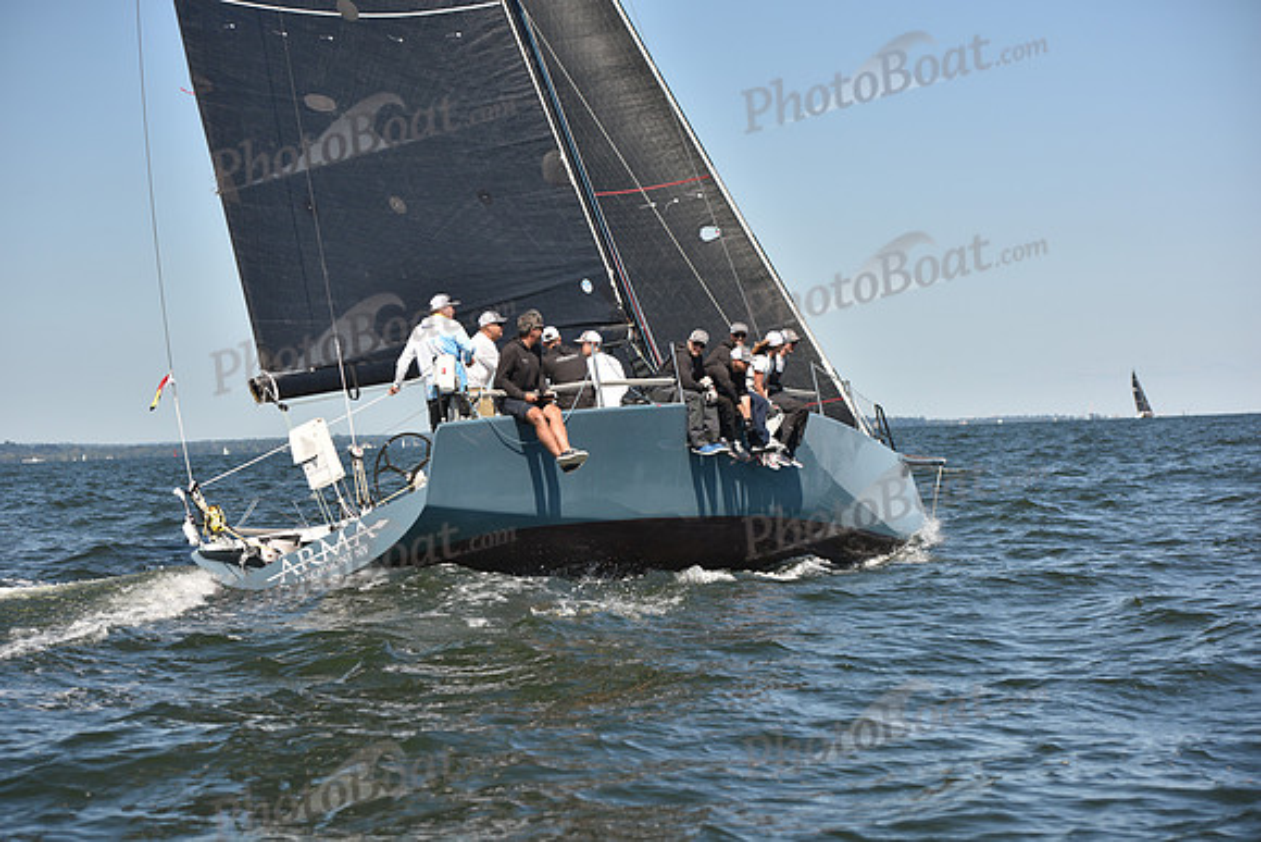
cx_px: 630
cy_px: 421
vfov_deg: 15.9
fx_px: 3013
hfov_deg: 23.6
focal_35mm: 86
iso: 250
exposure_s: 1/800
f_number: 5
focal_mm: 86
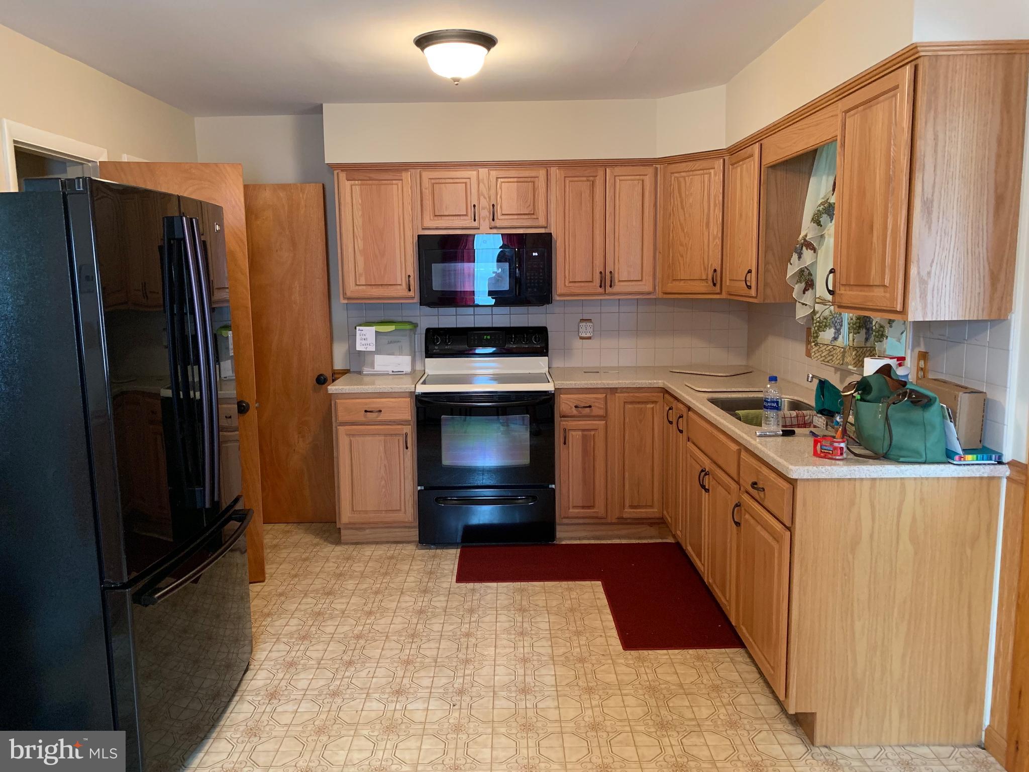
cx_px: 514
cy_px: 386
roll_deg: +1.3
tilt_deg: -5.0
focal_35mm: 26
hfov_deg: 67.3
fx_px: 773
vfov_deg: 53.1
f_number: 1.8
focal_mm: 4.25
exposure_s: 1/40
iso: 320
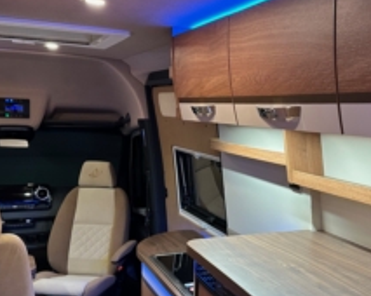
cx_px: 246
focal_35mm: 44
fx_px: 483
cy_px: 186
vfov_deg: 33.9
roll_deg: -2.7
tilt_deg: -9.4
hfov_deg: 41.5
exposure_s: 1/60
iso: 320
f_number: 1.78
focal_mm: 6.86
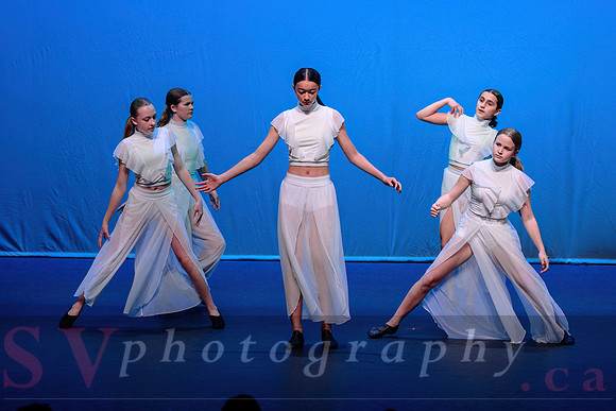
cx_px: 308
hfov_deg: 12.6
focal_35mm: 162
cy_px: 134
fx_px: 2779
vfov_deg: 8.5
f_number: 2.8
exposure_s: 1/500
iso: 1600
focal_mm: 120
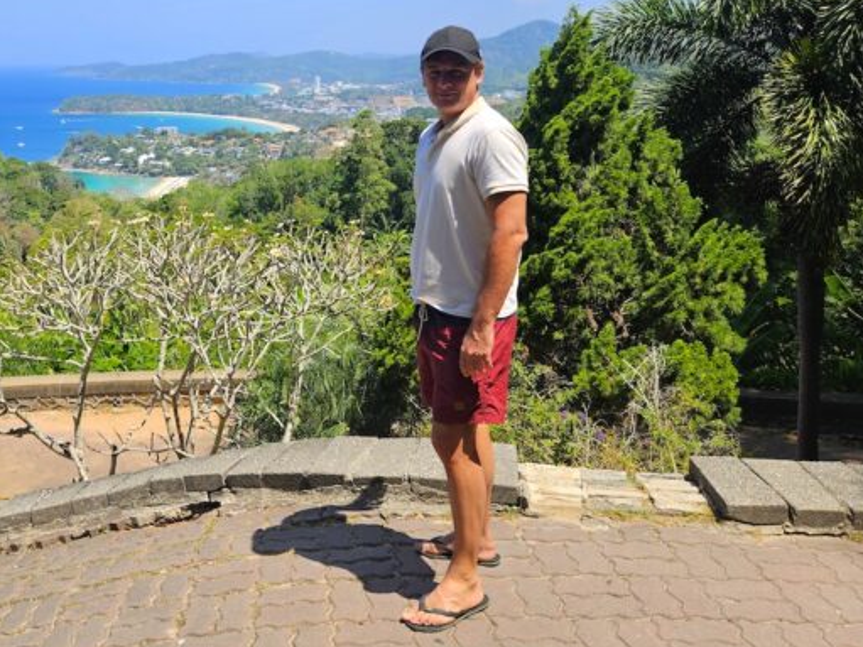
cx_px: 242
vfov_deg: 38.7
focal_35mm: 36
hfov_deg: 49.8
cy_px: 169
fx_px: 897
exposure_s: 1/1437
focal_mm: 5.4
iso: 25
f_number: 1.8
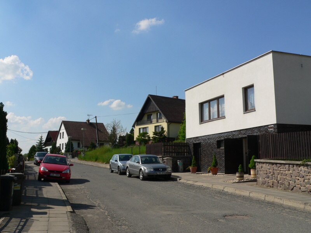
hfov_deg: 47.9
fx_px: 350
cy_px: 116
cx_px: 156
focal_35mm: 39
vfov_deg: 36.8
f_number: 5.6
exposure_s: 1/500
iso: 80
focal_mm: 6.5
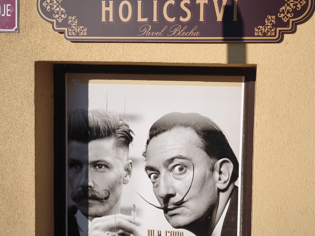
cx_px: 198
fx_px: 328
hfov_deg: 50.8
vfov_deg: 39.7
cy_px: 113
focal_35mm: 36
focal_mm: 6.45
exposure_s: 1/3044
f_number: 1.62
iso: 50
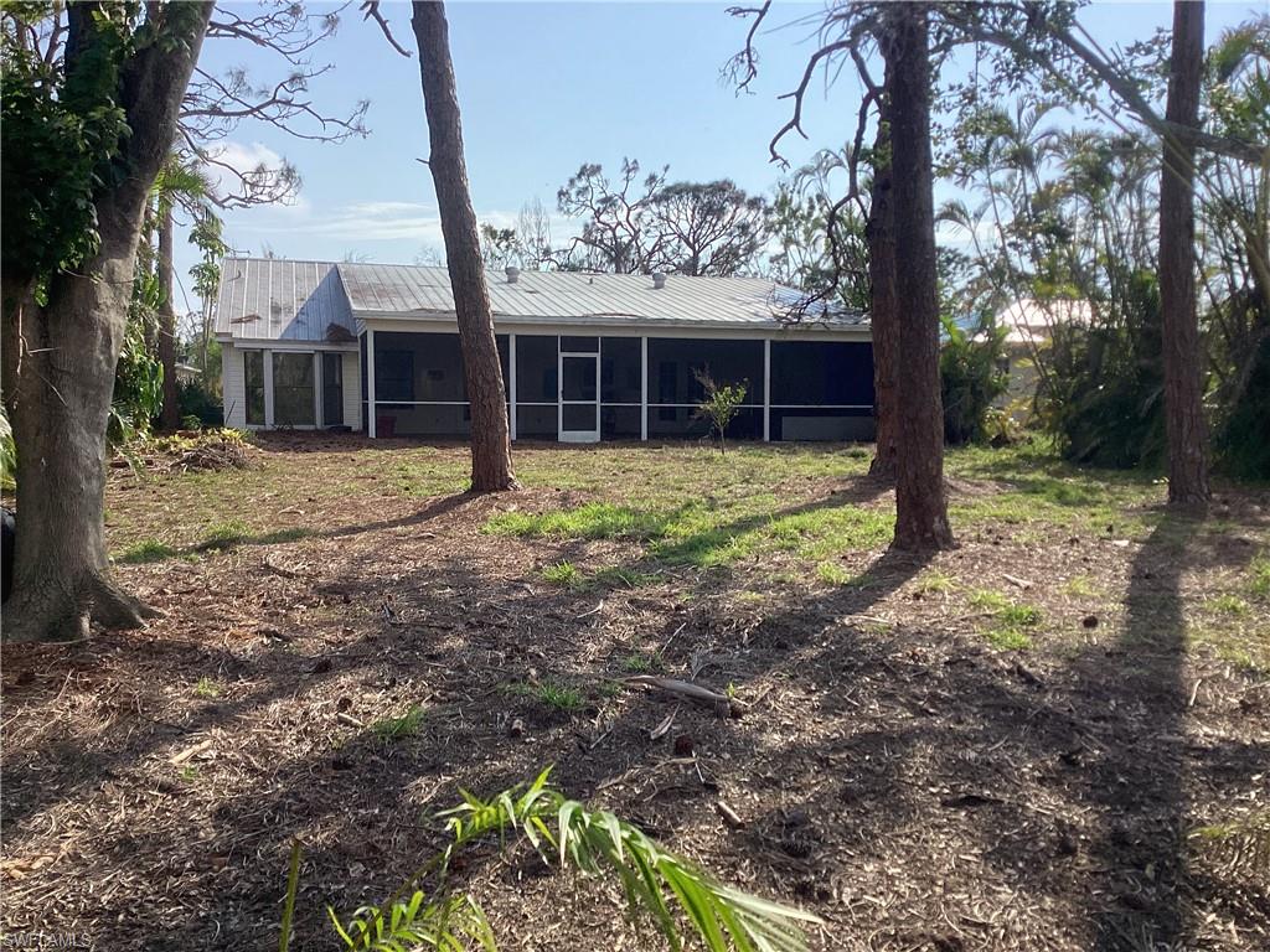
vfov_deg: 45.4
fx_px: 1137
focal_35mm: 31
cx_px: 635
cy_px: 476
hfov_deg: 58.4
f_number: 2.4
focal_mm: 3.3
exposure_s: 1/1431
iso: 25
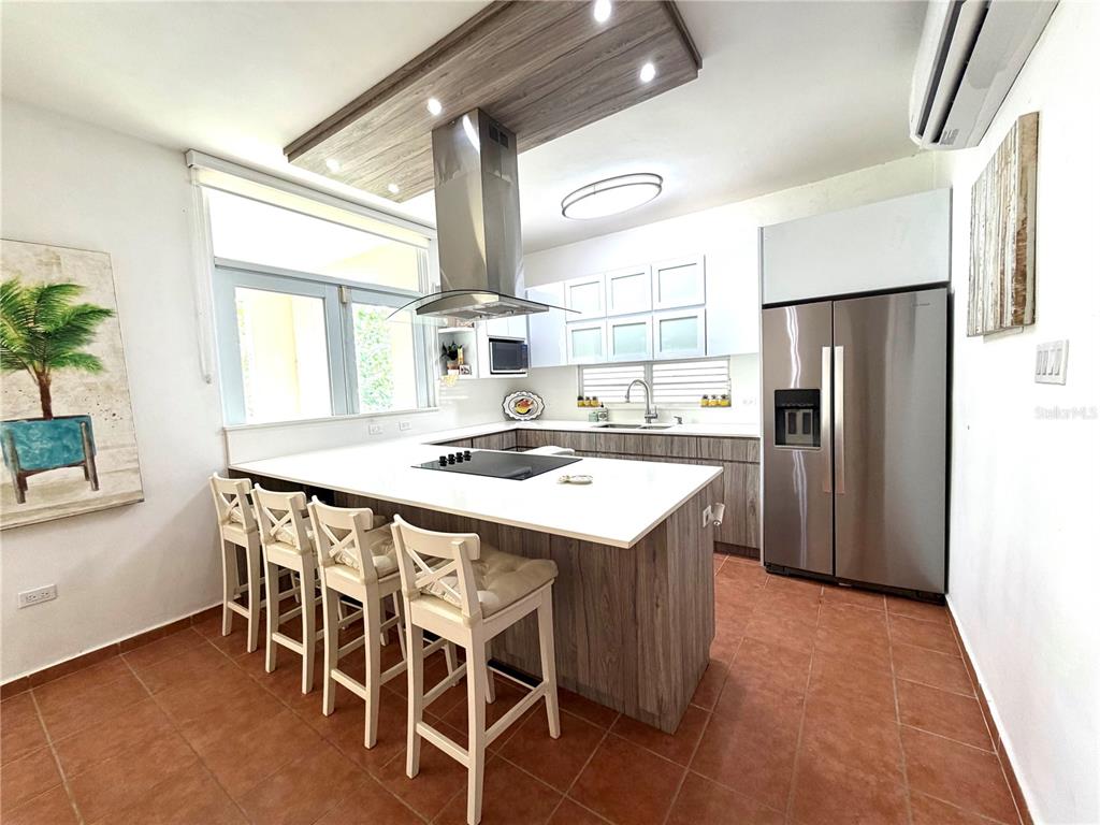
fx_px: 445
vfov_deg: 85.7
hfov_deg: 102.1
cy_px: 412
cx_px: 550
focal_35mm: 14
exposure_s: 1/120
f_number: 2.2
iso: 125
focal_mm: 2.22
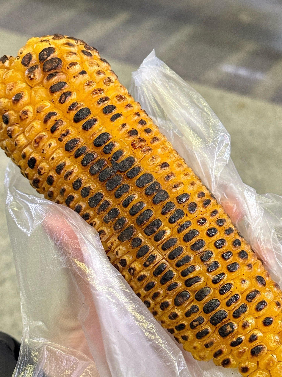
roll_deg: -2.9
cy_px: 209
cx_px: 154
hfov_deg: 22.6
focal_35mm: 65
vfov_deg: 29.8
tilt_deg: -35.7
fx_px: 706
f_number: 1.78
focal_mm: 6.76
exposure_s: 1/33
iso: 250
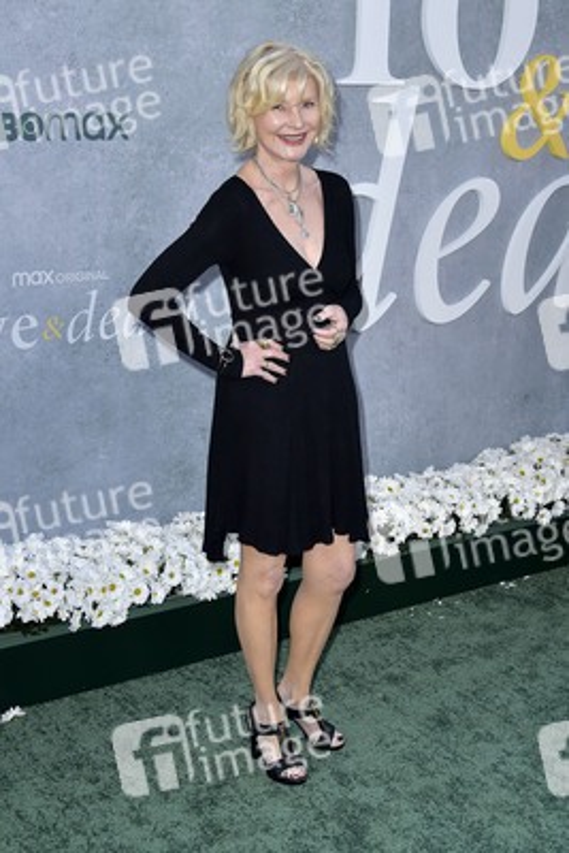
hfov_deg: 30.5
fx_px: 1042
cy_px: 426
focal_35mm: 44
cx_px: 284
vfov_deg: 44.5
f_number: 6.3
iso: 250
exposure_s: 1/250
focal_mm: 44
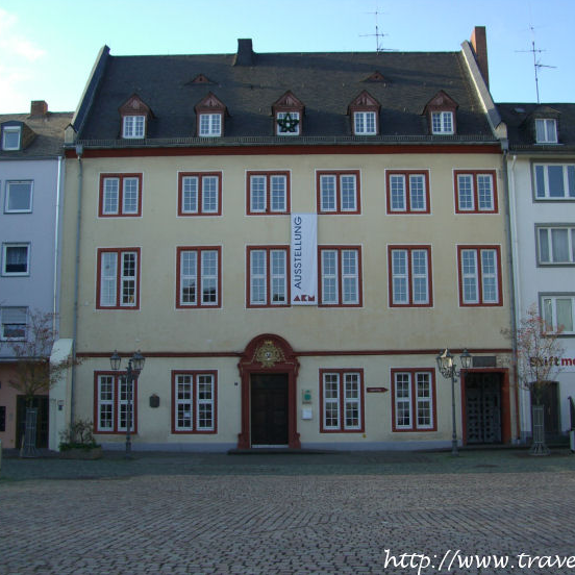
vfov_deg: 37.6
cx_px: 320
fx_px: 846
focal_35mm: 45
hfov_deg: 37.5
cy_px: 287
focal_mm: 7.9
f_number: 2.8
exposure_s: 1/250
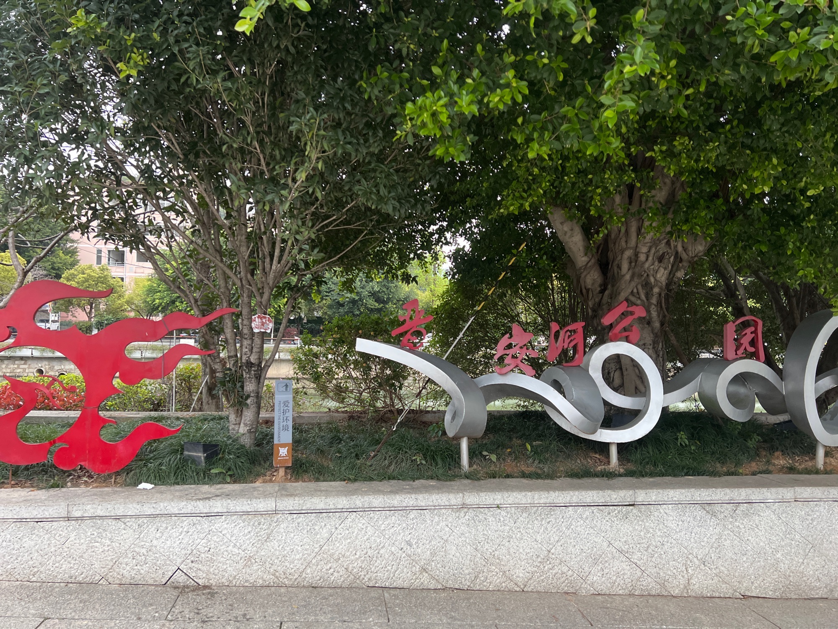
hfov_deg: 67.3
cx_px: 419
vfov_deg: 53.1
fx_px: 629
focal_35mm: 26
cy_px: 314
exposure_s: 1/60
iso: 250
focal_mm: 5.7
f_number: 1.5
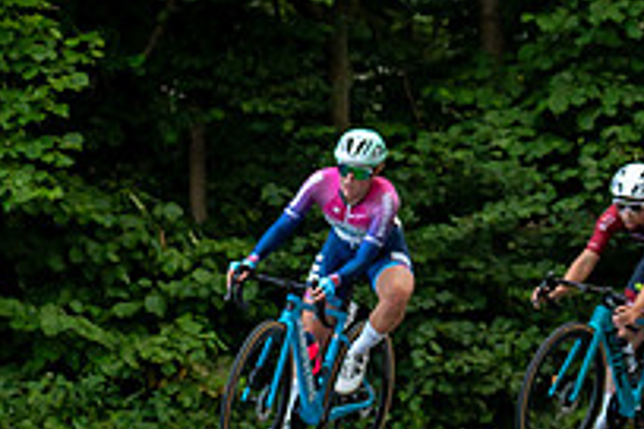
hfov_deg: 5.6
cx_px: -464
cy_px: 536
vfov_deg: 3.8
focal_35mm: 361
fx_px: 6457
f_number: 3.2
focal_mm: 70
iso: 1000
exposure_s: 1/1000
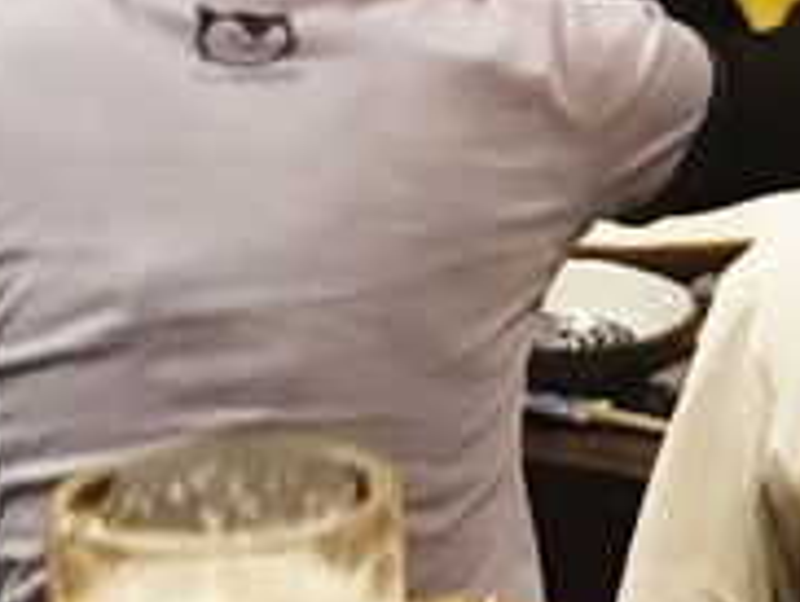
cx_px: 813
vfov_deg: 7.7
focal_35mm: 191
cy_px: -35
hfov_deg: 10.3
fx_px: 4420
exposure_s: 1/4
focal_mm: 4.15
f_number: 2.2
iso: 64
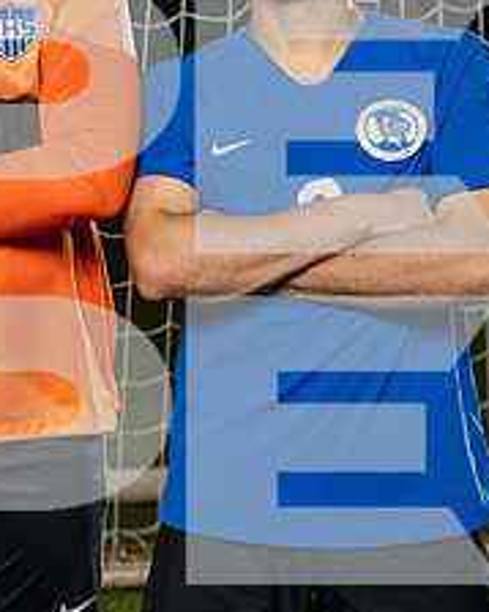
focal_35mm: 90
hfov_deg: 16.0
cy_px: 111
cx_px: -186
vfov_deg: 21.0
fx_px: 1629
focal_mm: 37
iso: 400
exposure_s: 1/125
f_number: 4
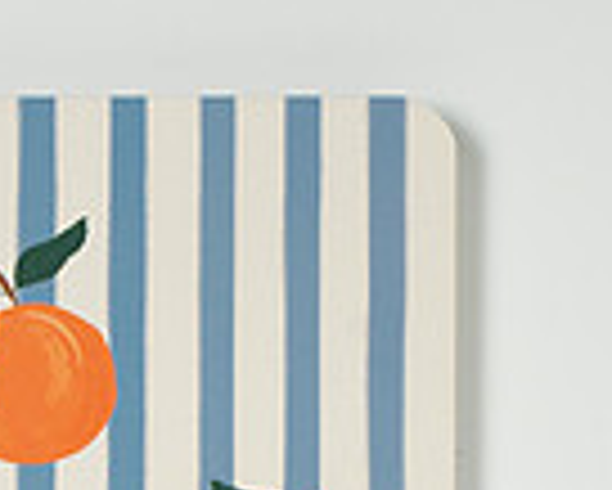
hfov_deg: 7.0
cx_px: -222
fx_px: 4912
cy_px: 1010
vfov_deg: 5.6
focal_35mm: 271
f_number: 9
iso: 200
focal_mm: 50
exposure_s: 1/200
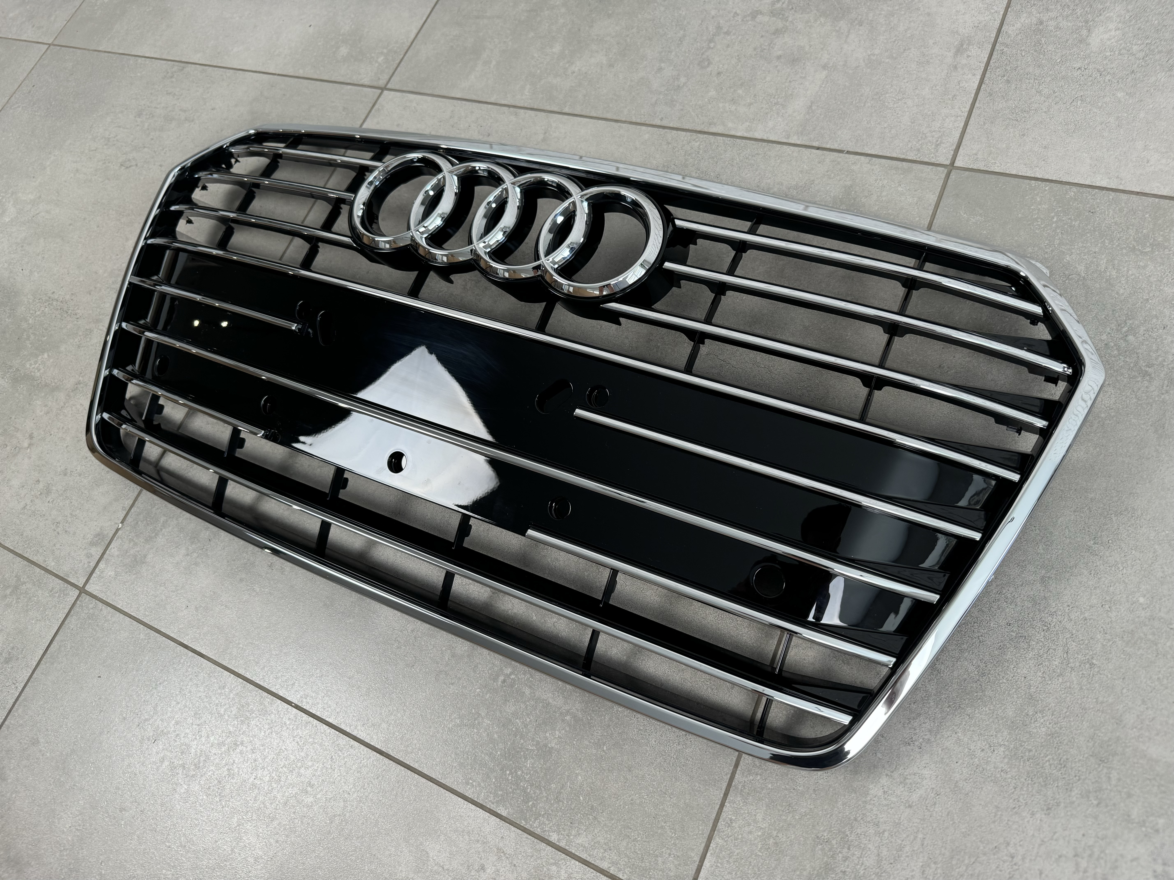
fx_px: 814
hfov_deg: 71.6
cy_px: 440
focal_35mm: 24
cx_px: 587
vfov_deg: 56.8
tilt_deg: -60.9
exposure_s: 1/100
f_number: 1.78
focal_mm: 6.76
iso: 125
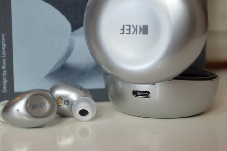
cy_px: 76
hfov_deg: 24.6
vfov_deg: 16.5
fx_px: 520
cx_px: 114
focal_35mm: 82
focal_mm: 55
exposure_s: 1/20
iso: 400
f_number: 5.6
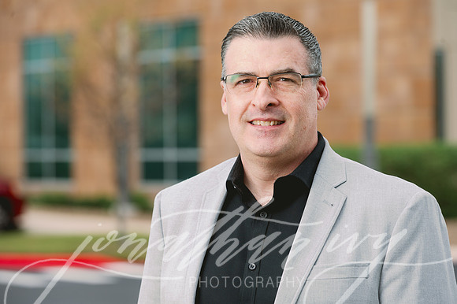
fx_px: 2284
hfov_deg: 11.4
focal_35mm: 180
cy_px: 152
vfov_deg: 7.6
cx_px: 228
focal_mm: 180
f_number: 4.5
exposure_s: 1/200
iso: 100
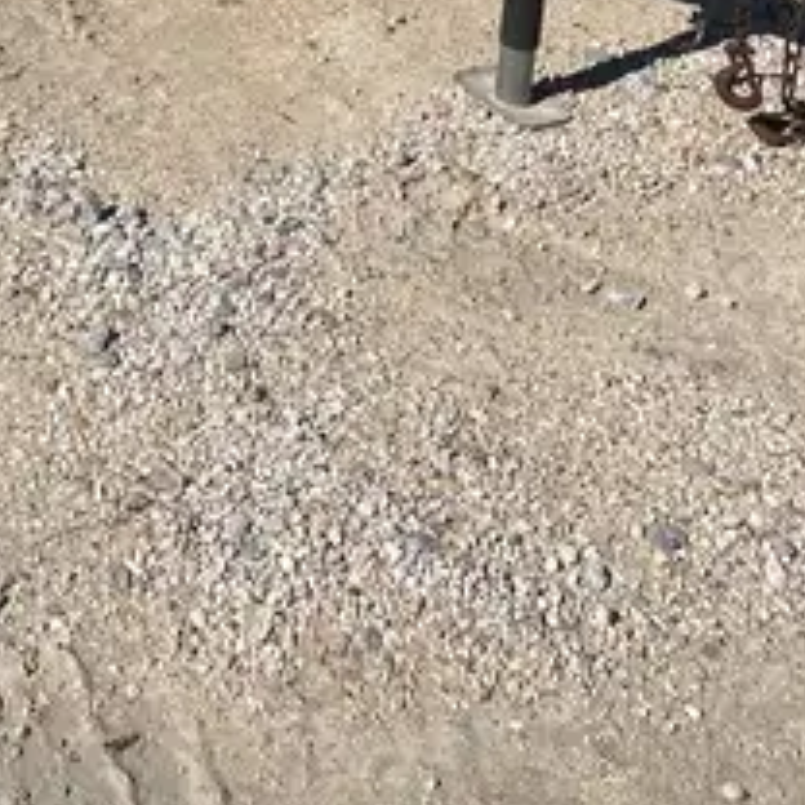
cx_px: 66
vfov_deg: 19.0
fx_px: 2131
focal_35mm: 81
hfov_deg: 20.9
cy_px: -373
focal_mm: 5.1
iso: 50
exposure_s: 1/7353
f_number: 1.6
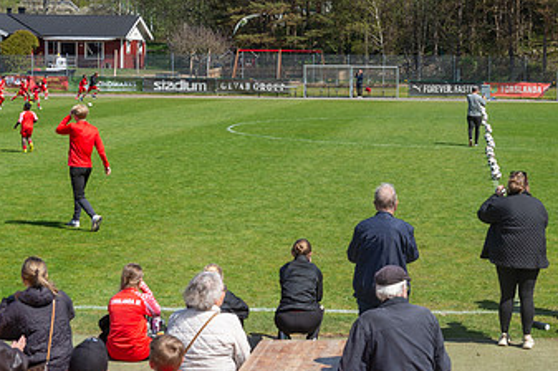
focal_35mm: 81
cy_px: 119
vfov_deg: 16.8
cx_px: 472
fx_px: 1254
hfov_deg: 24.5
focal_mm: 46
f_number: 5.6
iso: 100
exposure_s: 1/500
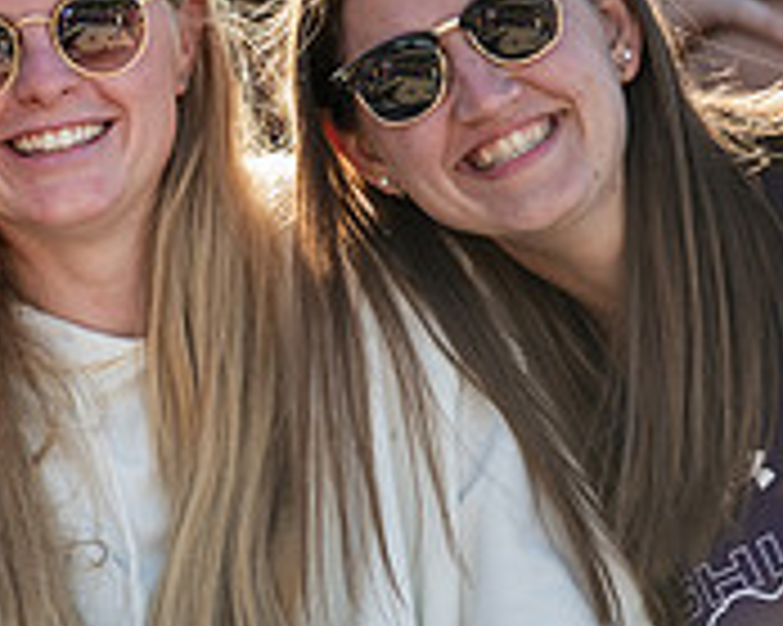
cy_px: 381
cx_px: -122
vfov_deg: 1.6
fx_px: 21794
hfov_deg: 2.1
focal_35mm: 941
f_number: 3.2
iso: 160
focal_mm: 300
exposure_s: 1/400
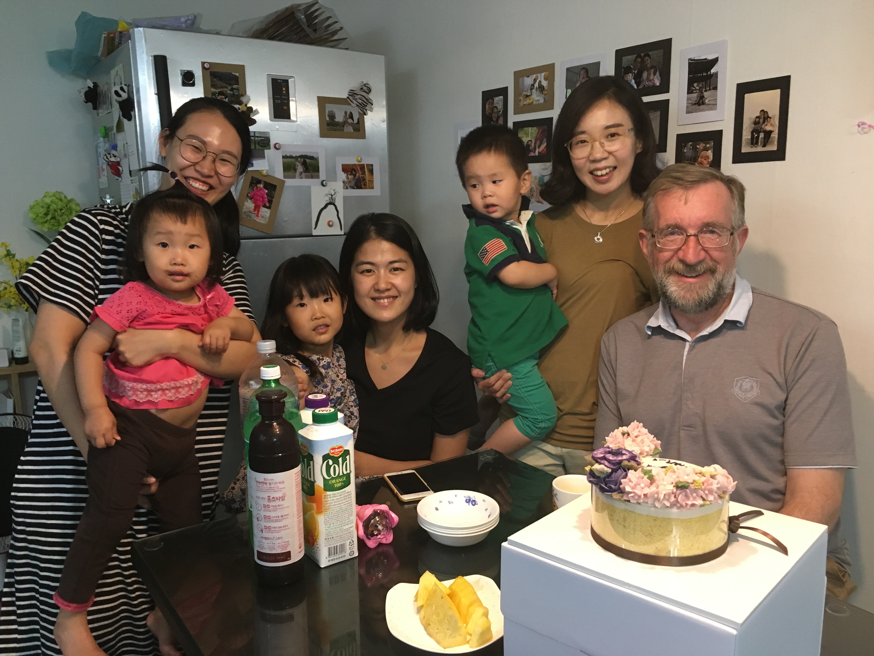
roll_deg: -0.2
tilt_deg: -10.4
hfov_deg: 61.7
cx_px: 437
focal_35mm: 29
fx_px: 732
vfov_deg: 48.2
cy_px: 328
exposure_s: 1/30
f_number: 2.2
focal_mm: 4.15
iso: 125
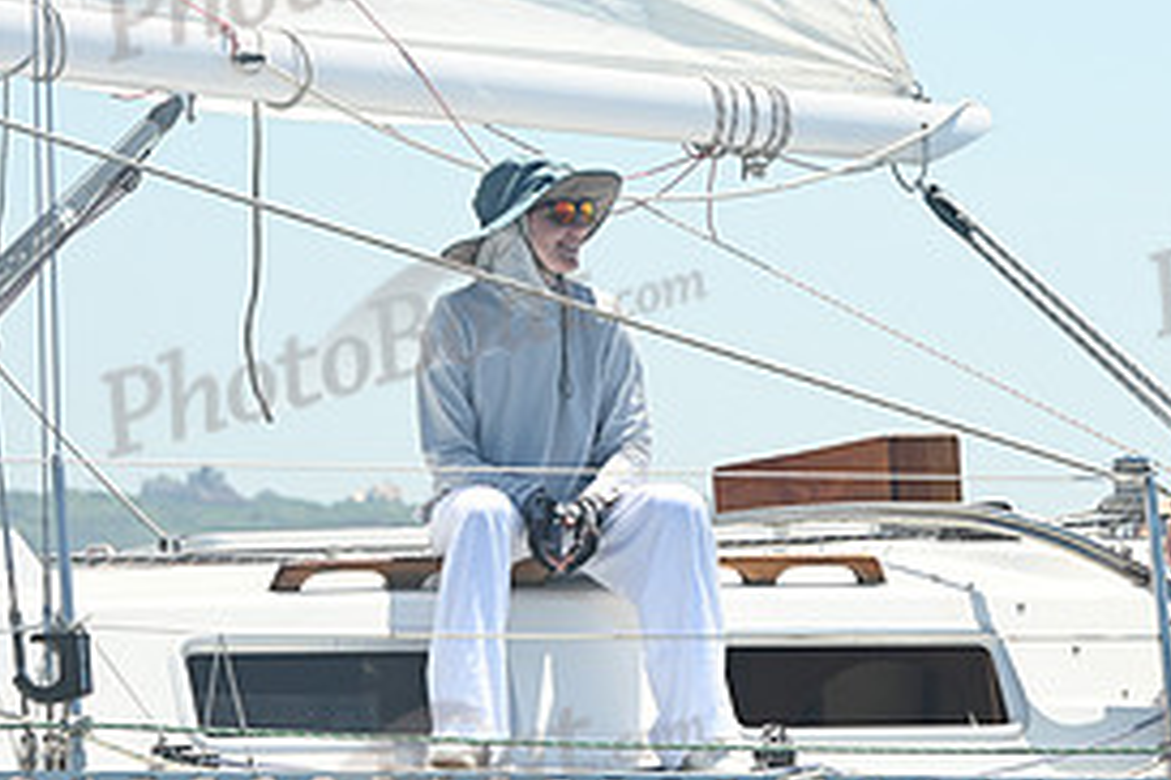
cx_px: 931
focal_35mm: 276
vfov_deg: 5.0
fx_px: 8977
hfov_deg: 7.5
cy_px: 508
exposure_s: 1/1000
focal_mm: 130
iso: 320
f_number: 7.1
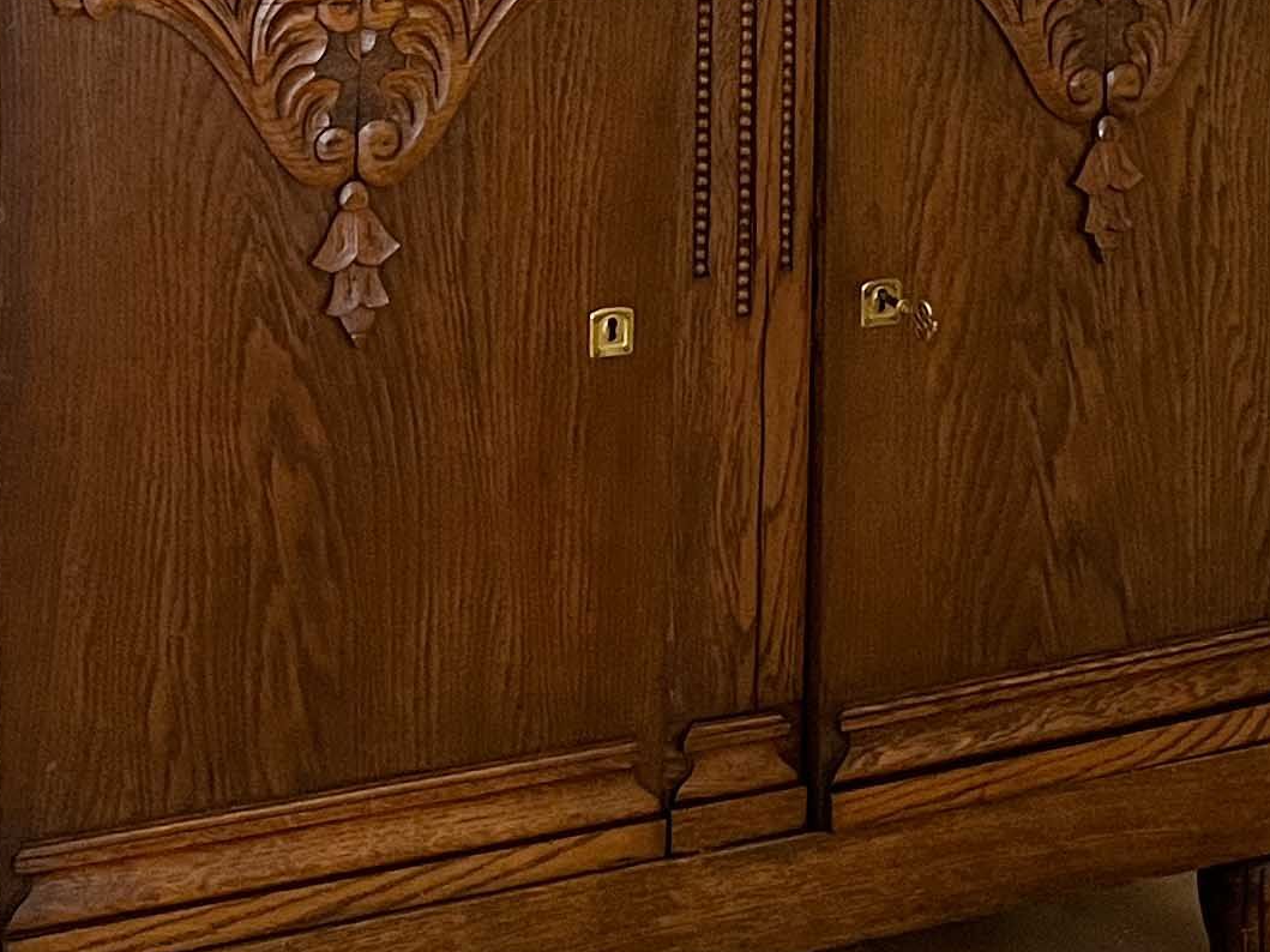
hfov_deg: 19.8
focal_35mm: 99
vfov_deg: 14.2
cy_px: -391
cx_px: 634
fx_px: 3632
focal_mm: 5.1
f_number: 1.6
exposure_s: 1/50
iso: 200
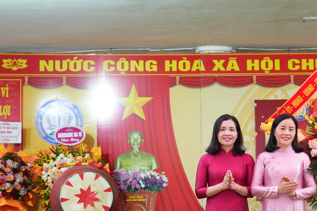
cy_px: 158
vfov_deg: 13.8
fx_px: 872
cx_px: 353
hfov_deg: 19.7
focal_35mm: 99
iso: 800
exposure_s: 1/80
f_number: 2.8
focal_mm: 41
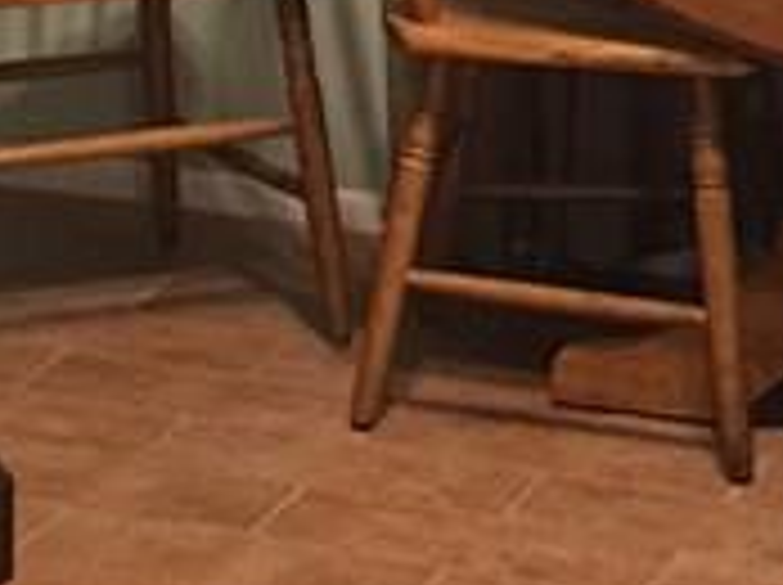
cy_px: -500
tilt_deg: -8.1
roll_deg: -0.3
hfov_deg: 11.6
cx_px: 351
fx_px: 3863
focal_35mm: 171
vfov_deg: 8.3
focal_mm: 4.15
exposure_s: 1/8
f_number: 2.2
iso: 125
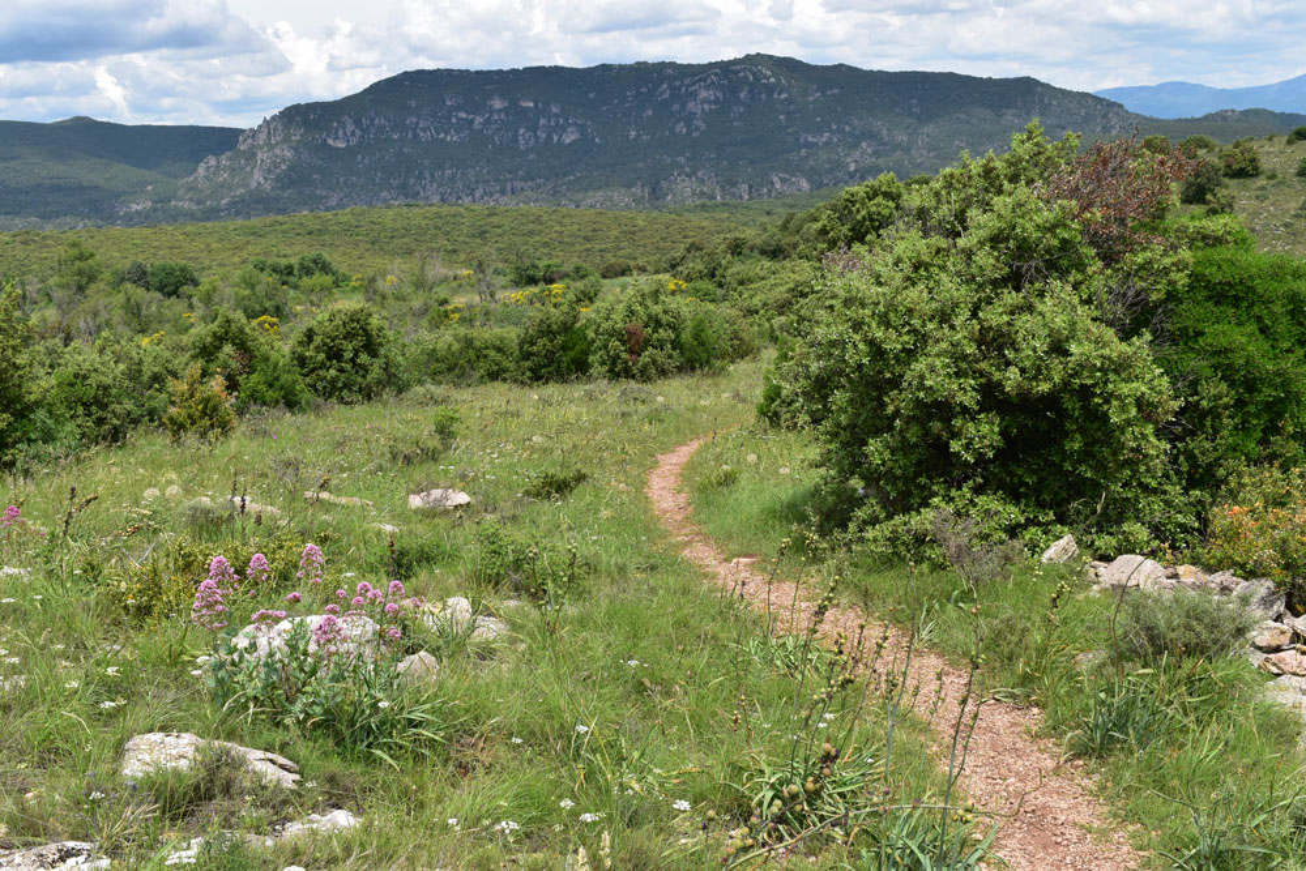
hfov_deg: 55.1
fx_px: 1252
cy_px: 436
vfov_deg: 38.4
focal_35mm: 34
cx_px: 653
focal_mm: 23
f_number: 14
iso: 400
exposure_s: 1/320
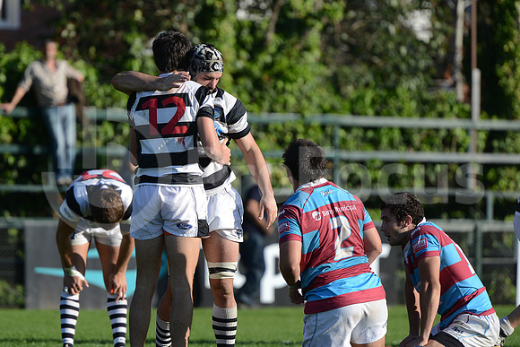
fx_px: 4045
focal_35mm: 280
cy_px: 174
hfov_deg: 7.4
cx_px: 260
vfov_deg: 4.9
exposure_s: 1/1600
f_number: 4
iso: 320
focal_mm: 280
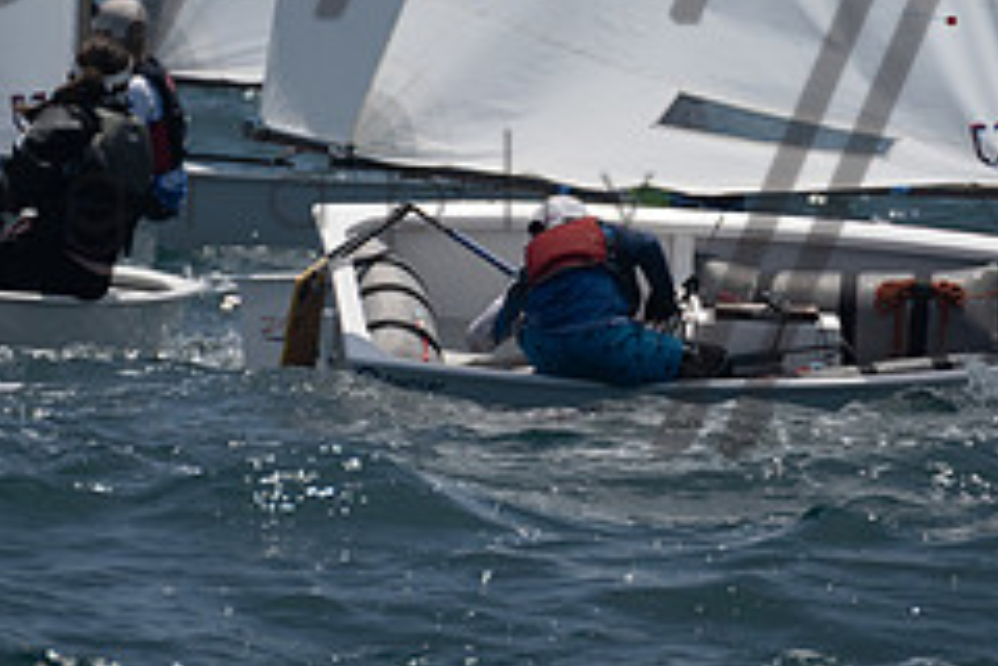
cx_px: 470
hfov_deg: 2.4
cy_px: -119
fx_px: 23479
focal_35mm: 847
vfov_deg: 1.6
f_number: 8
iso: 250
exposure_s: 1/1250
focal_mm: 350
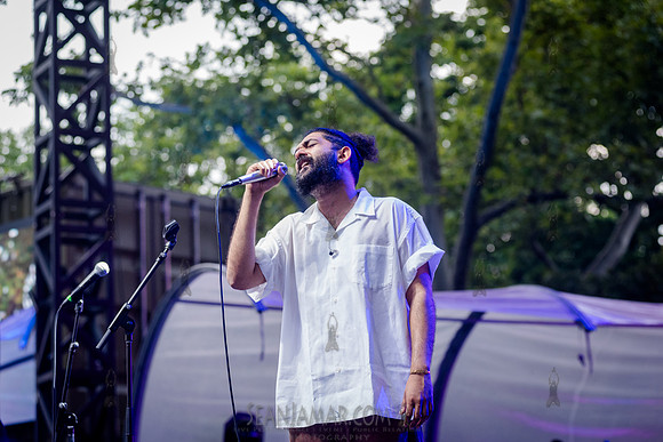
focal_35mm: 112
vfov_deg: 12.2
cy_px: 221
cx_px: 332
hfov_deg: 18.3
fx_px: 2063
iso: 2000
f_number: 4
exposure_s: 1/320
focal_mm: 112
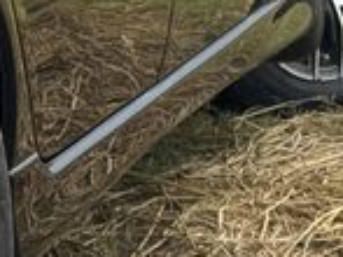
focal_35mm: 262
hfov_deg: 7.1
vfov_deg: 5.6
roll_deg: -0.6
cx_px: -469
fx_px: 2594
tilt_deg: -9.1
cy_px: -217
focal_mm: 6.76
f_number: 1.78
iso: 64
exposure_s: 1/540
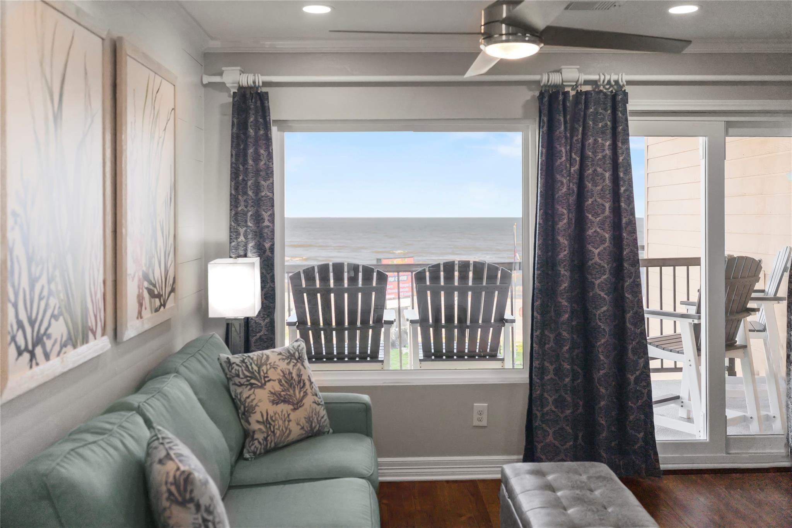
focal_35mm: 35
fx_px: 770
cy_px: 264
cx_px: 396
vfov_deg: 37.8
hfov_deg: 54.4
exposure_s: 1/1600
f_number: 3.2
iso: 320
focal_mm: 35
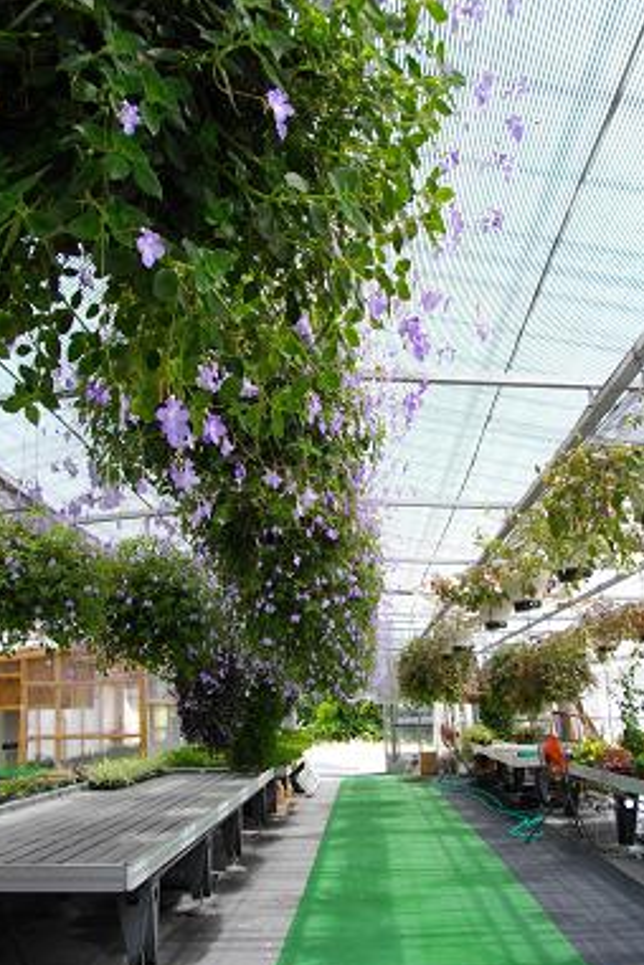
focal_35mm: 34
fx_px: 912
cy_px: 482
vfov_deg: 55.8
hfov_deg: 38.9
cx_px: 345
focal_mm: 5.7
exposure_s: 1/160
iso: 100
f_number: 2.9
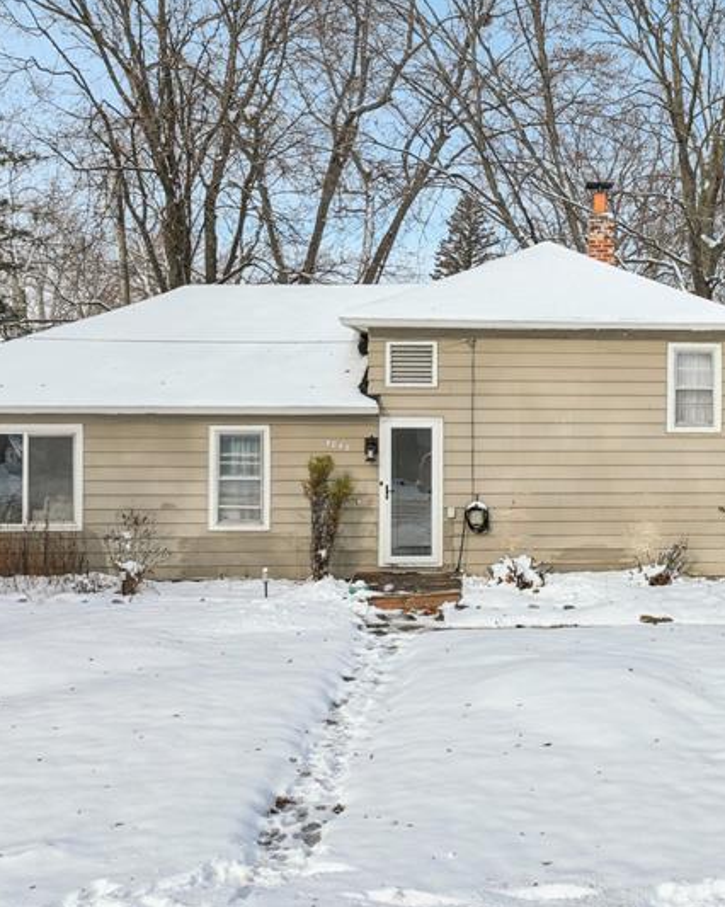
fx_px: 1208
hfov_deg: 32.4
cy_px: 396
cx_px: 594
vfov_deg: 41.1
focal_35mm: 45
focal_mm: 12.3
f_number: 2.8
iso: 110
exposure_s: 1/1600
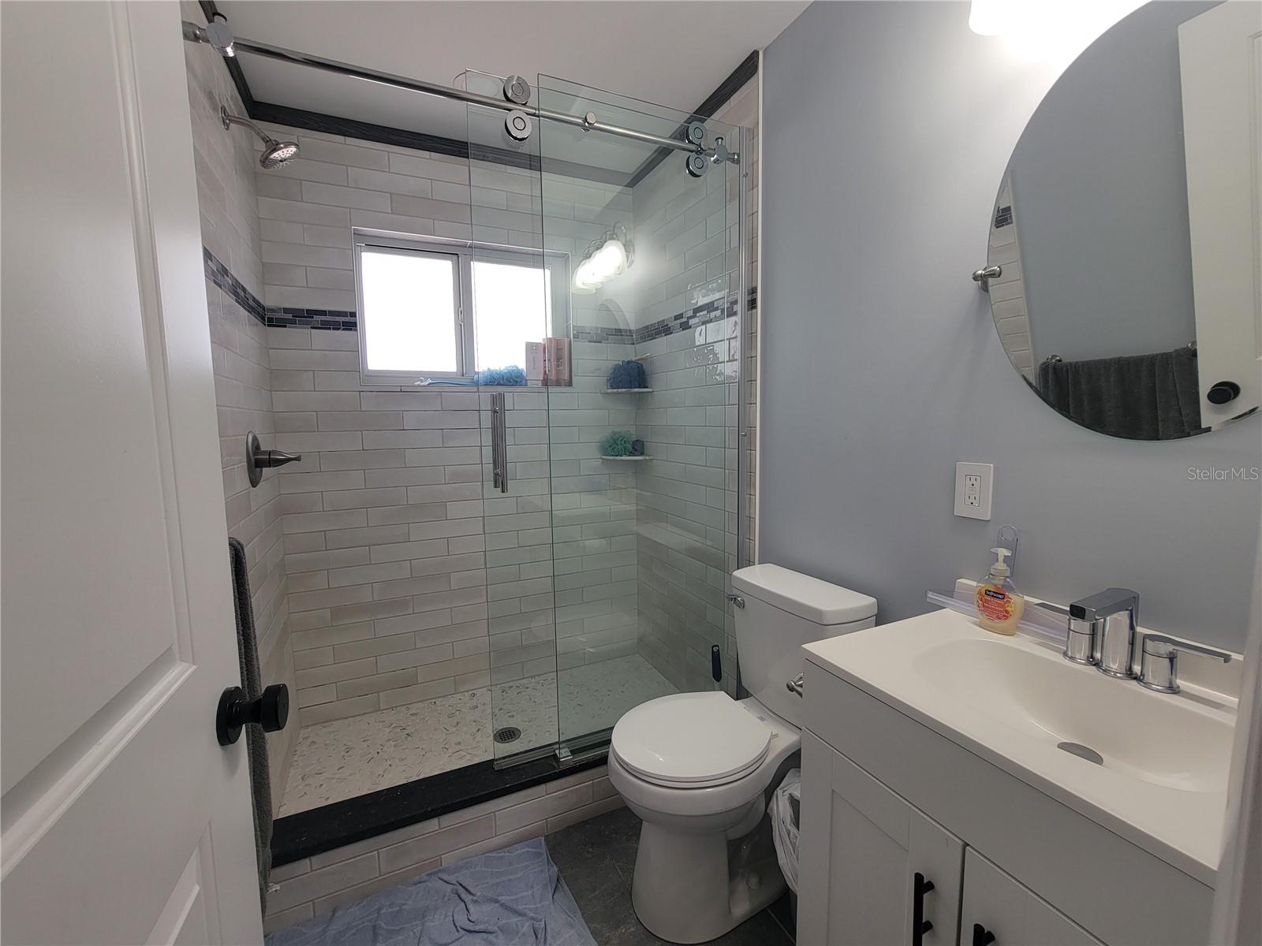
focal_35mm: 13
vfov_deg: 89.9
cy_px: 473
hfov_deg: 106.2
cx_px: 631
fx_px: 474
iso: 64
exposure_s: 1/60
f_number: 2.2
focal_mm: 2.2
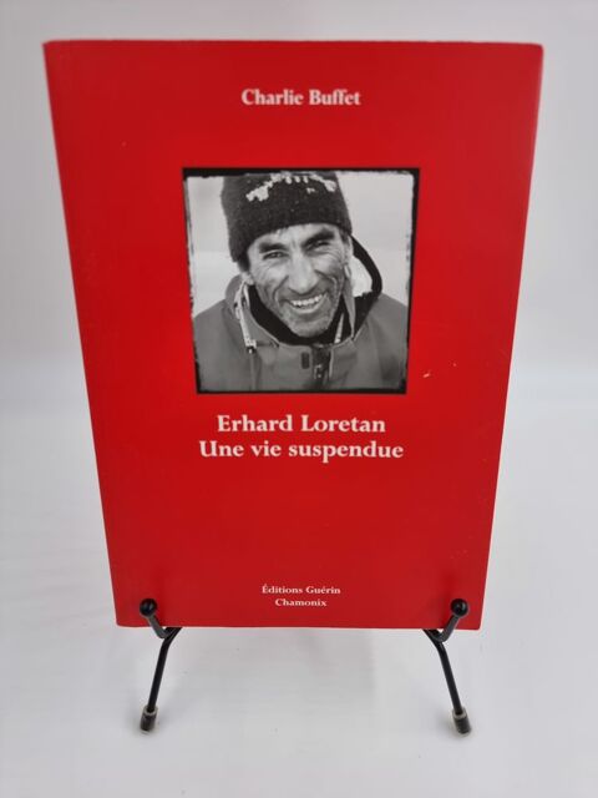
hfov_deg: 56.8
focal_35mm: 24
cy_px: 399
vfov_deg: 71.6
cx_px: 299
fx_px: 553
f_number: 1.8
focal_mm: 6.7
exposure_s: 1/120
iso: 50
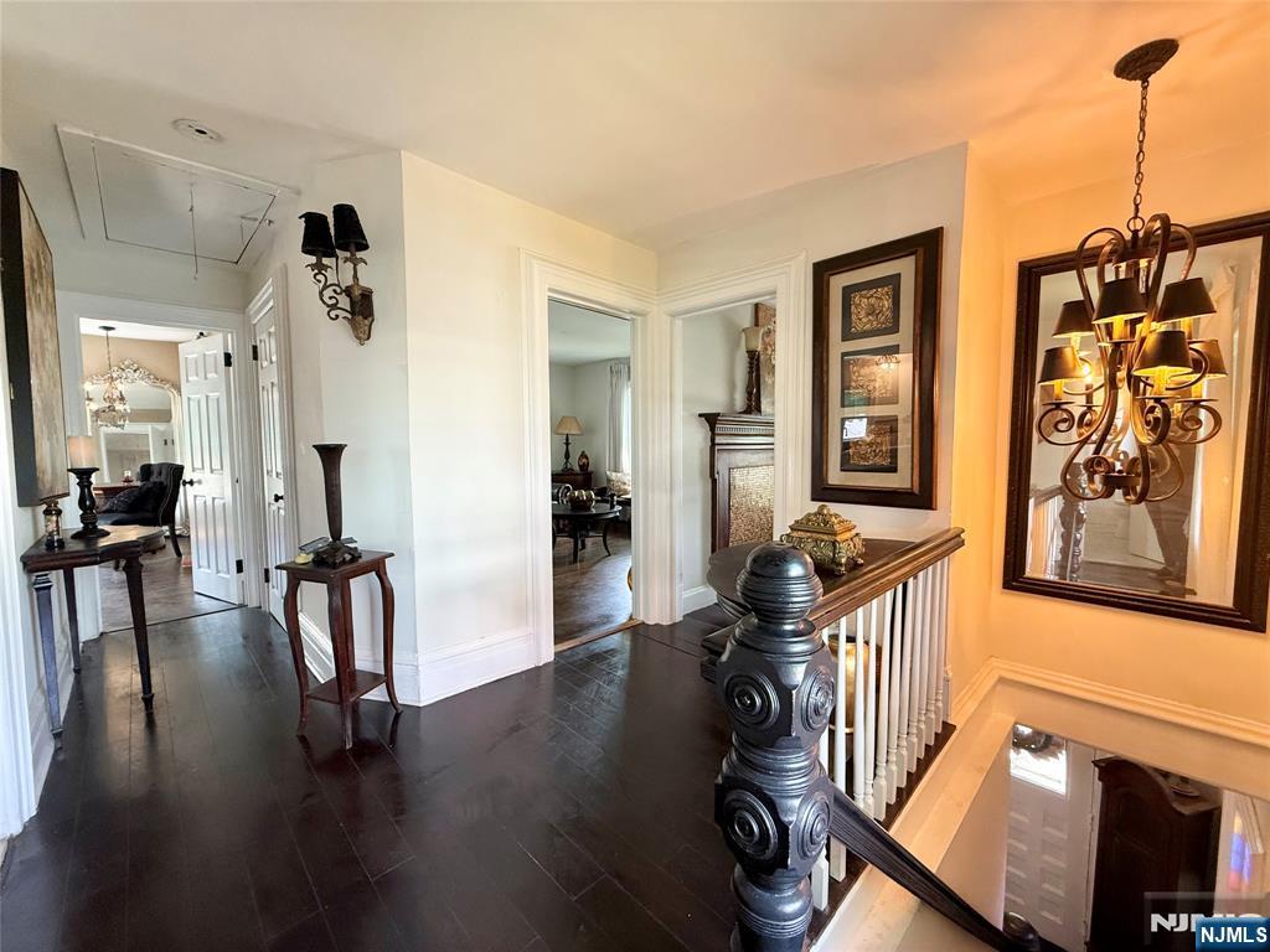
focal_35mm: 14
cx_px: 635
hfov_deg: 102.1
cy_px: 476
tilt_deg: -3.5
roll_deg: +0.4
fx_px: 514
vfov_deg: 85.7
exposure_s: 1/60
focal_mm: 2.22
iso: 200
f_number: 2.2
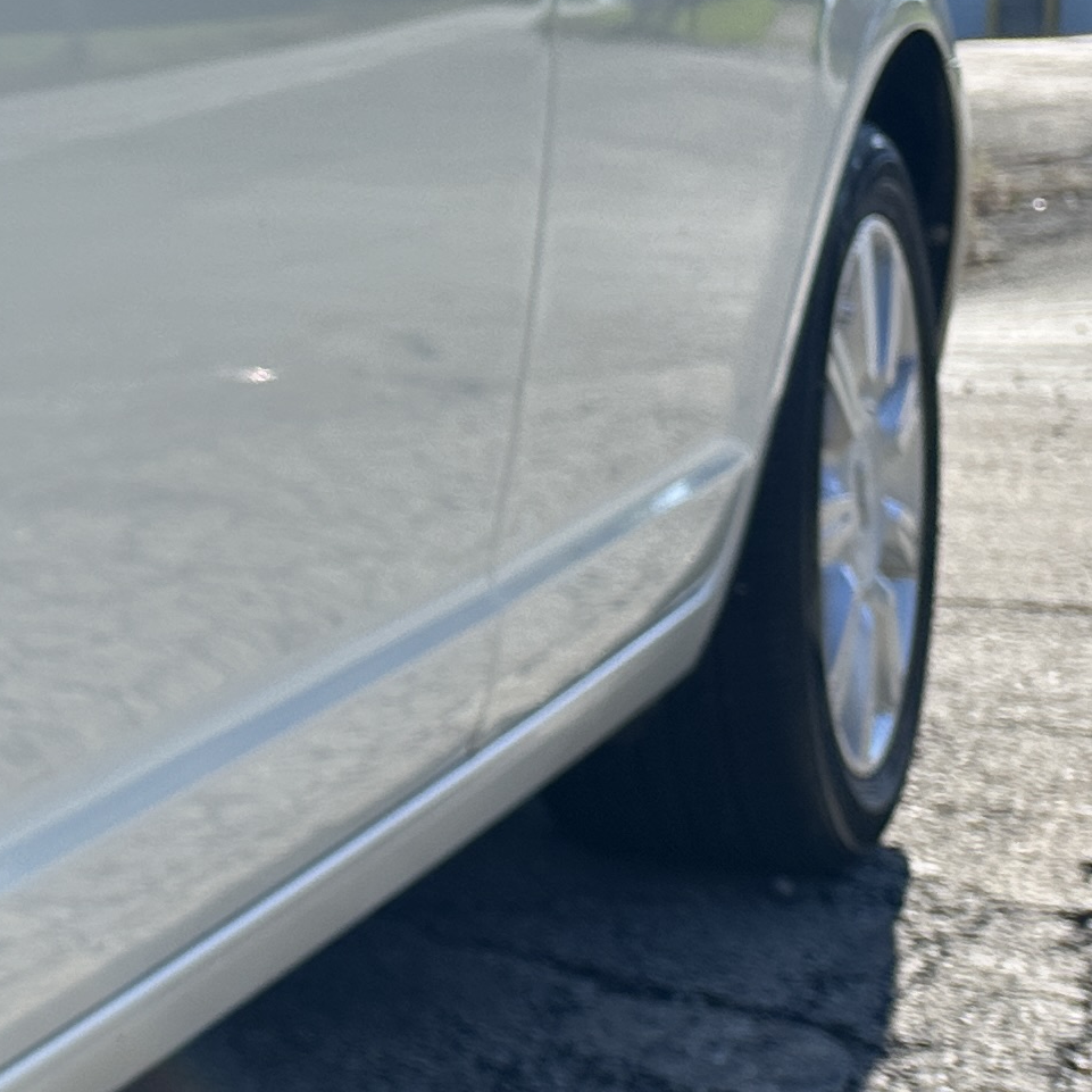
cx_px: -1178
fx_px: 3176
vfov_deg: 19.5
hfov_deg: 15.2
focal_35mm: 89
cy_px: 428
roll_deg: +0.1
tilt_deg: -3.9
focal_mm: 6.86
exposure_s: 1/3861
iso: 80
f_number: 1.78
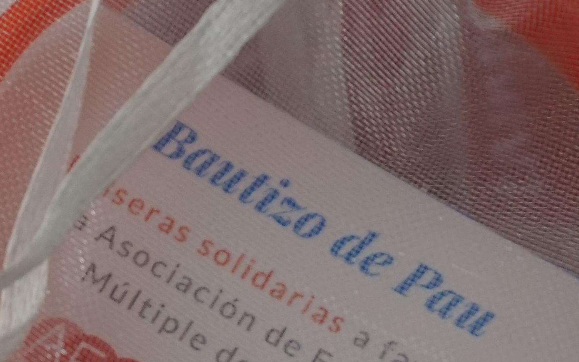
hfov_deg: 12.8
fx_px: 2461
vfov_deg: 8.4
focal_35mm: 156
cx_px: -239
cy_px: 253
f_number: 4.5
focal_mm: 26
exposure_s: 1/60
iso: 800
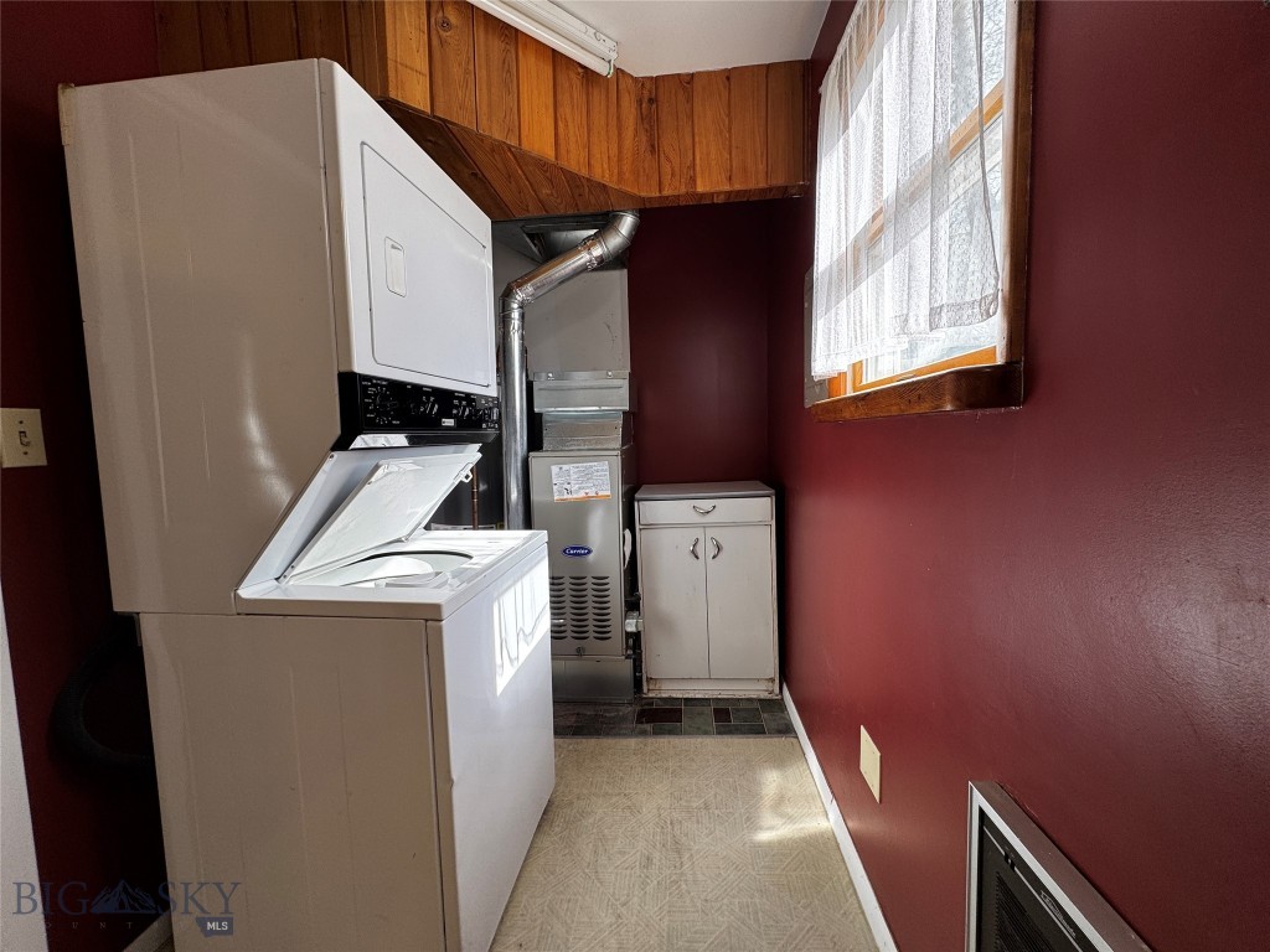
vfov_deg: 85.7
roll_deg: +2.2
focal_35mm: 14
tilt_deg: -4.5
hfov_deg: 102.1
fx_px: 514
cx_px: 635
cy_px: 476
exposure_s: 1/99
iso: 50
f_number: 2.2
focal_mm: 2.22
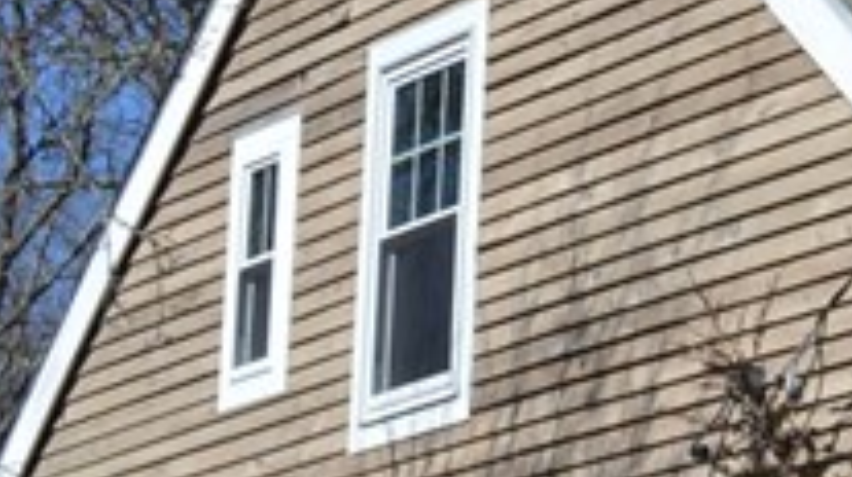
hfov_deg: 8.7
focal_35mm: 231
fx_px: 5214
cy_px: 629
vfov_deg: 5.2
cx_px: 1838
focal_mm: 28
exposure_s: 1/250
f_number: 8
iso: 100
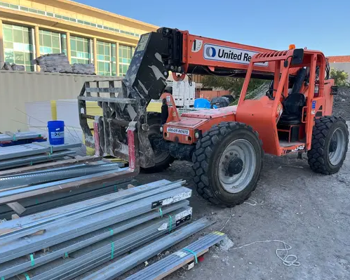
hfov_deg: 62.2
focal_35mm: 28
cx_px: 178
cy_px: 139
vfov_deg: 51.5
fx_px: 290
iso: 50
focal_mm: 5.1
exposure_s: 1/467
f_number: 1.6
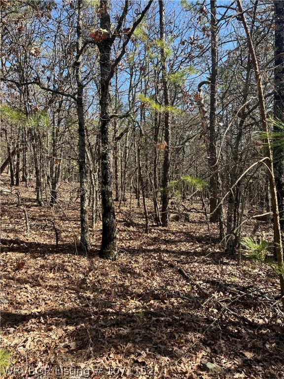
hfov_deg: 53.1
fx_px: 284
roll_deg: +0.6
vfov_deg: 67.3
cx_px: 142
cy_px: 190
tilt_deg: +4.3
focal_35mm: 26
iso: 50
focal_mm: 5.1
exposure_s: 1/833
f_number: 1.6
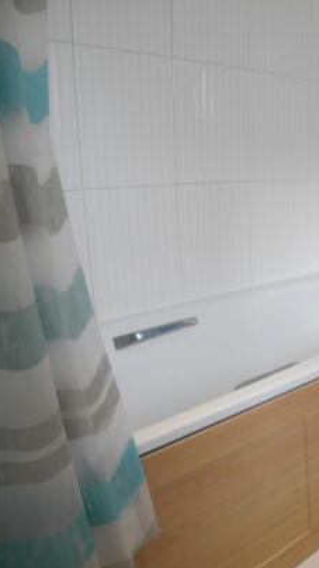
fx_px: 662
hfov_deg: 24.1
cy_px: 272
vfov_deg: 46.4
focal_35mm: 44
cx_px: 403
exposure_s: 1/38.8
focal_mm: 6
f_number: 2.8
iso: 116
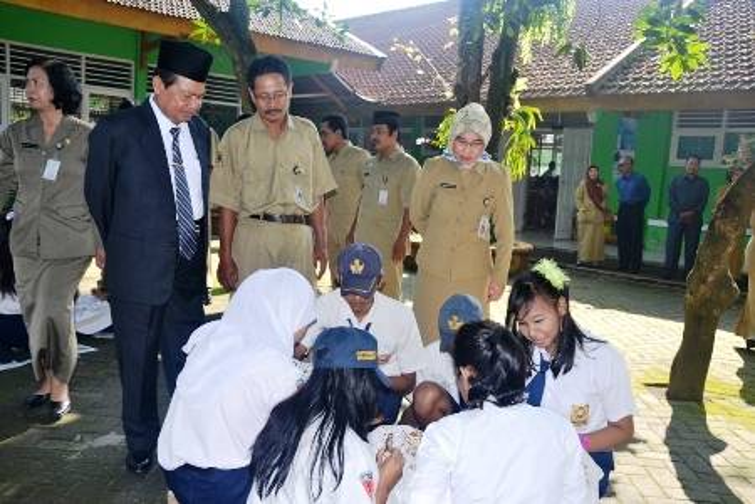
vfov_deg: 40.0
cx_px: 378
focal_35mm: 33
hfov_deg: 57.2
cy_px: 252
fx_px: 692
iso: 200
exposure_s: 1/160
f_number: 5.6
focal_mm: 22
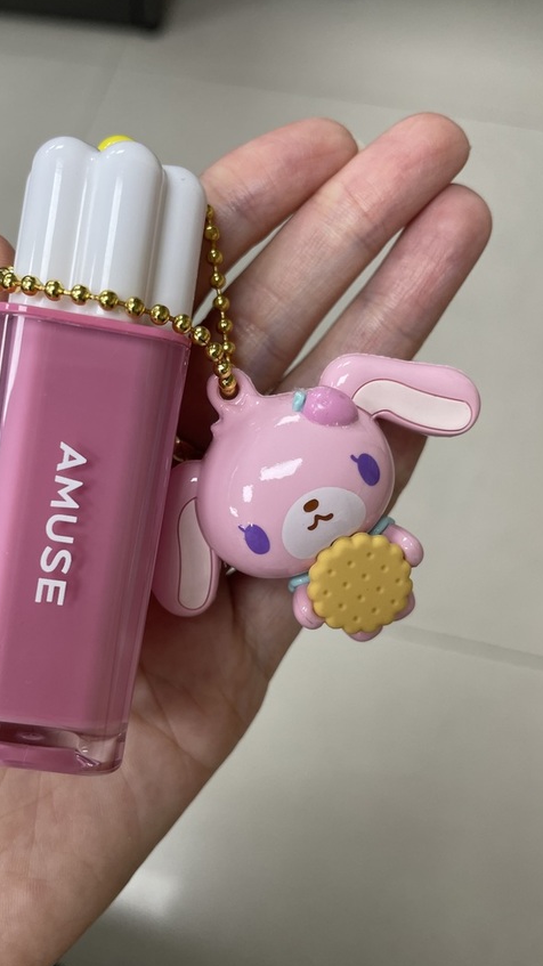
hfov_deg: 39.9
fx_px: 743
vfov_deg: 66.1
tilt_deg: -63.1
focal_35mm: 29
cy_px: 480
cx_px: 206
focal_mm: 4.2
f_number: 1.6
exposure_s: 1/120
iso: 100
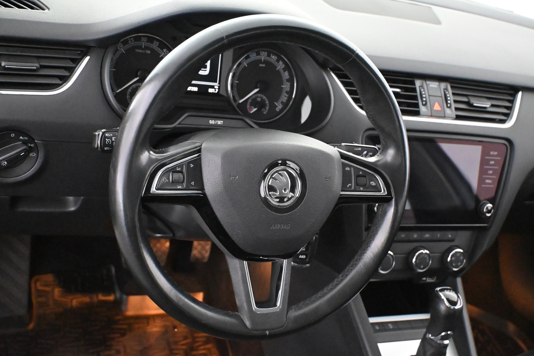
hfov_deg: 43.6
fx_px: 667
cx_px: 267
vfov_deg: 29.9
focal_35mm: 45
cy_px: 178
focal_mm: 30
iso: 12800
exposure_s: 1/50
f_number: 4.8
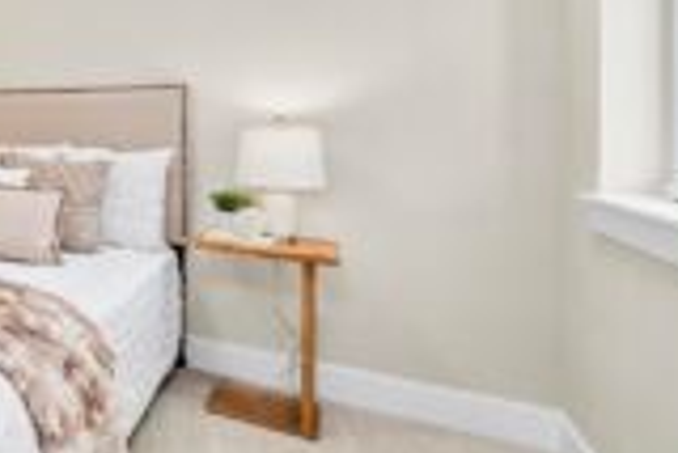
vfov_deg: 42.5
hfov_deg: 43.6
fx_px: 565
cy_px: 121
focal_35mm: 30
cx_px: -106
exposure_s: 1/60
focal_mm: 12
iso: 160
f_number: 7.1
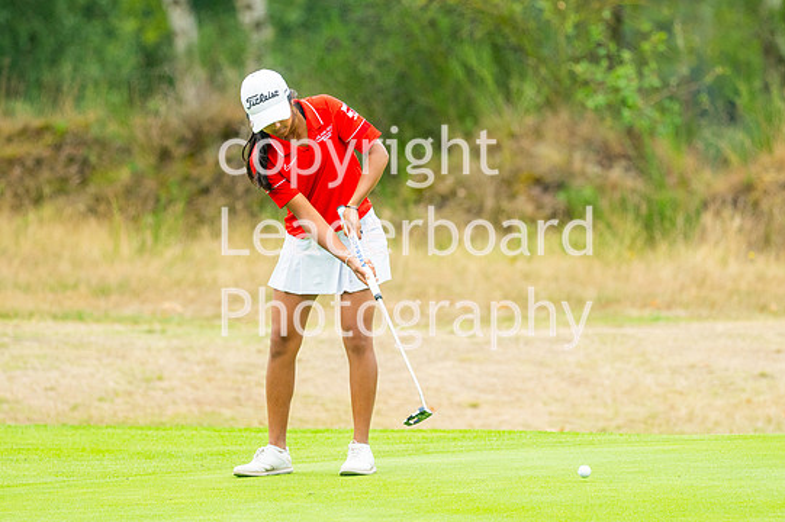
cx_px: 409
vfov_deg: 2.8
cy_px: 245
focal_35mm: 482
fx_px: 10503
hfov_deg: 4.3
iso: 400
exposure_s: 1/1250
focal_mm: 300
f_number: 4.5
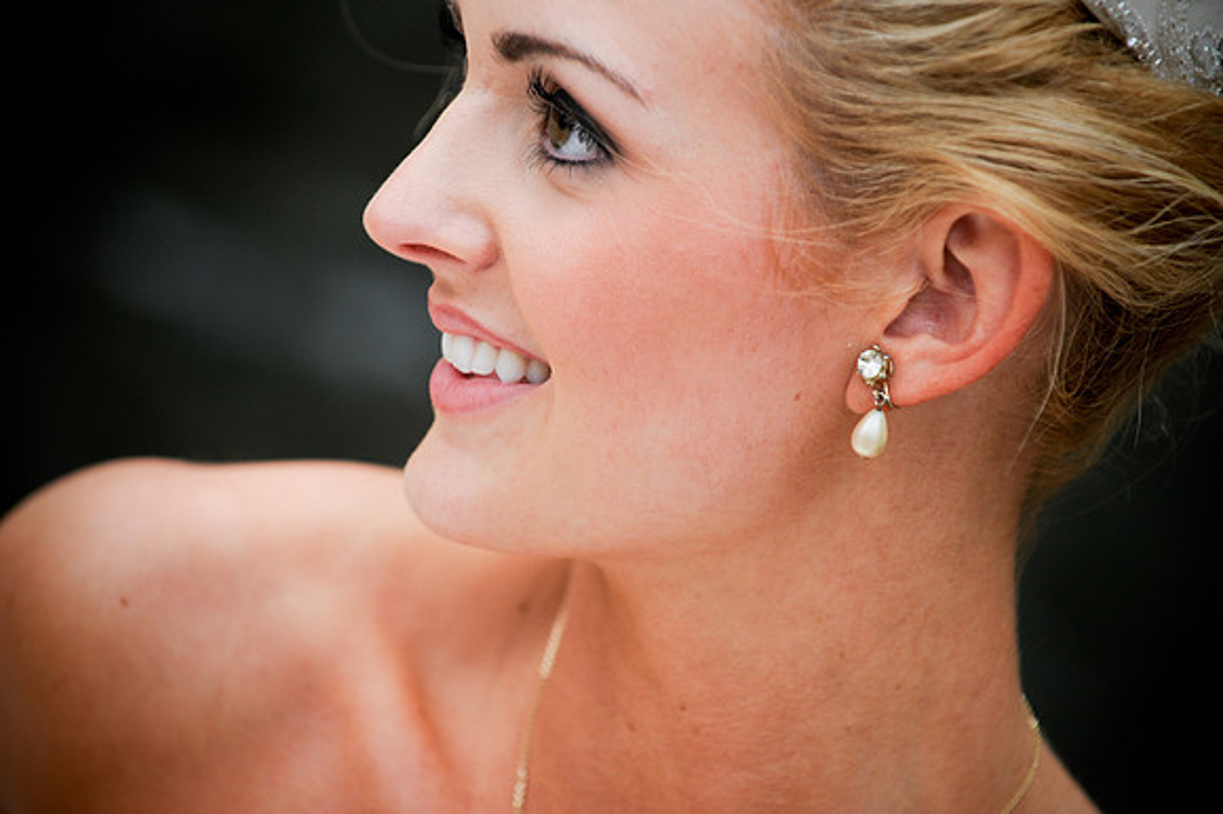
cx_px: 612
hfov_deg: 10.3
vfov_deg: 6.9
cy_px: 407
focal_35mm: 200
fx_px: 6790
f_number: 4.5
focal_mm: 200
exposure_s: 1/100
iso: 400
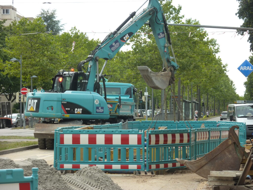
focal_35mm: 137
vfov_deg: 10.8
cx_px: 126
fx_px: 1001
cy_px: 95
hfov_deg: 14.4
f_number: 4.5
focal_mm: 22.5
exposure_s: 1/250
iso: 125
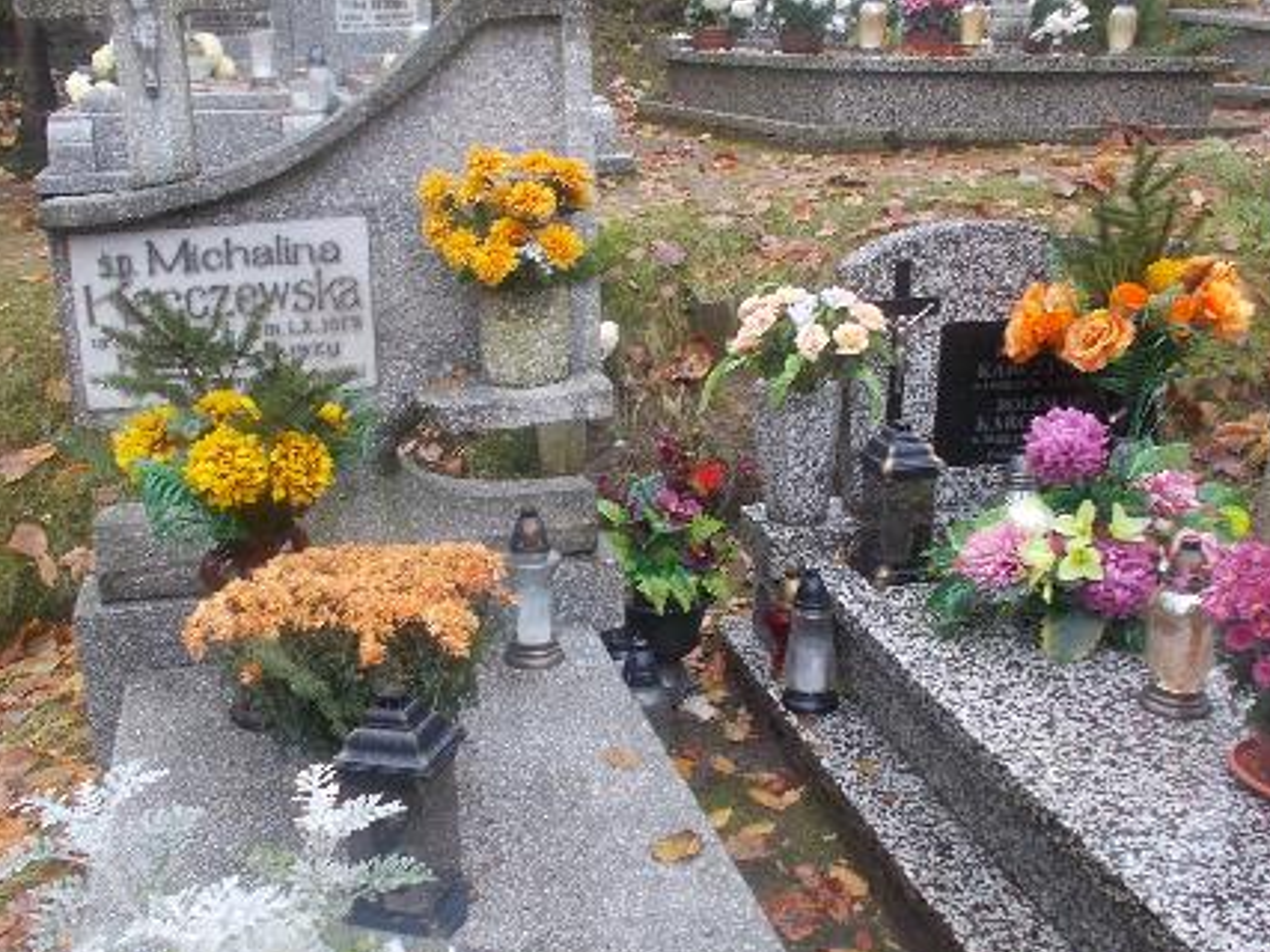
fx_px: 1430
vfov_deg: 36.8
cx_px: 547
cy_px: 473
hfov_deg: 47.7
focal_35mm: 39
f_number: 3.2
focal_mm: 4.6
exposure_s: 1/50
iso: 80
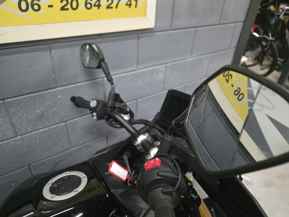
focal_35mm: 23
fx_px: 192
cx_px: 144
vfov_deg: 58.9
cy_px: 108
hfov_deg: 73.9
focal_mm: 6.25
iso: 2000
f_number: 1.7
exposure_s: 1/100
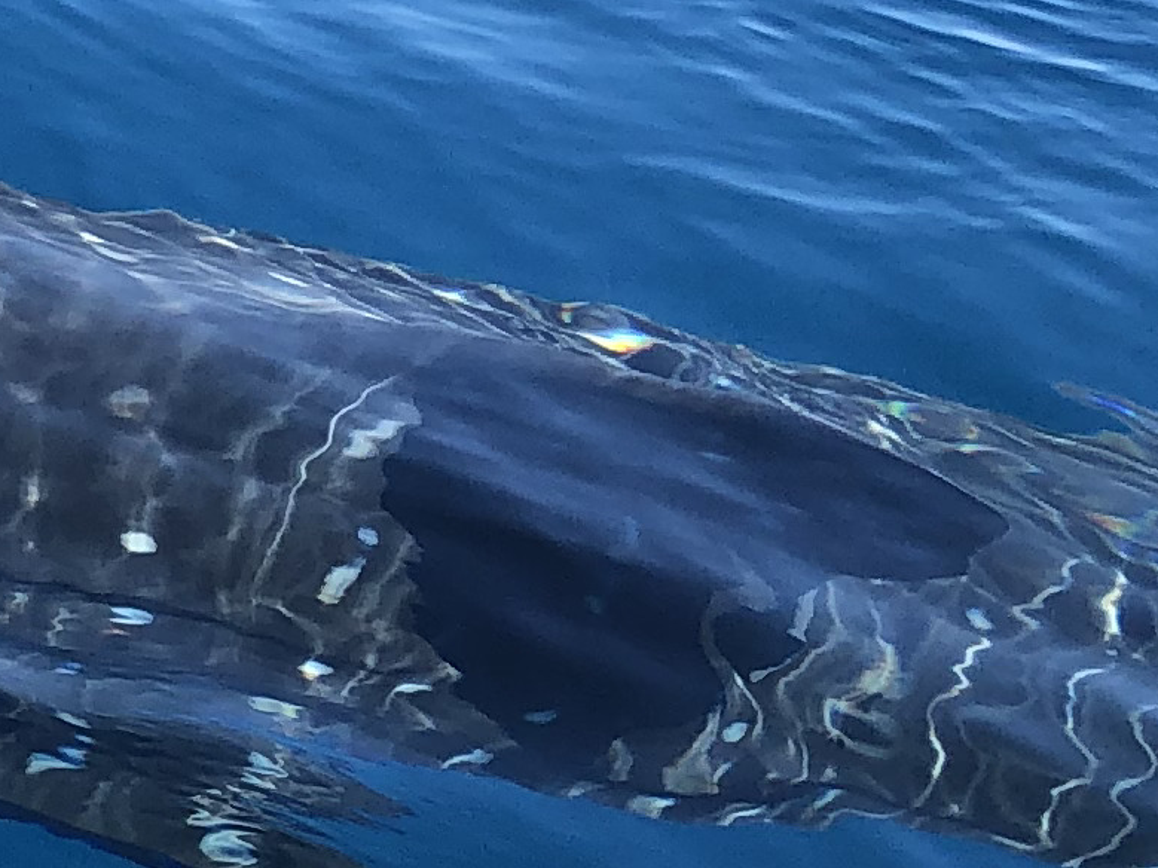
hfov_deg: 11.7
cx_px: -1388
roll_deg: -3.5
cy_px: 309
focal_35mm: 145
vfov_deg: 10.2
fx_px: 4850
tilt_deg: -33.7
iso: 20
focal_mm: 4
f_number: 1.8
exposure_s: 1/466
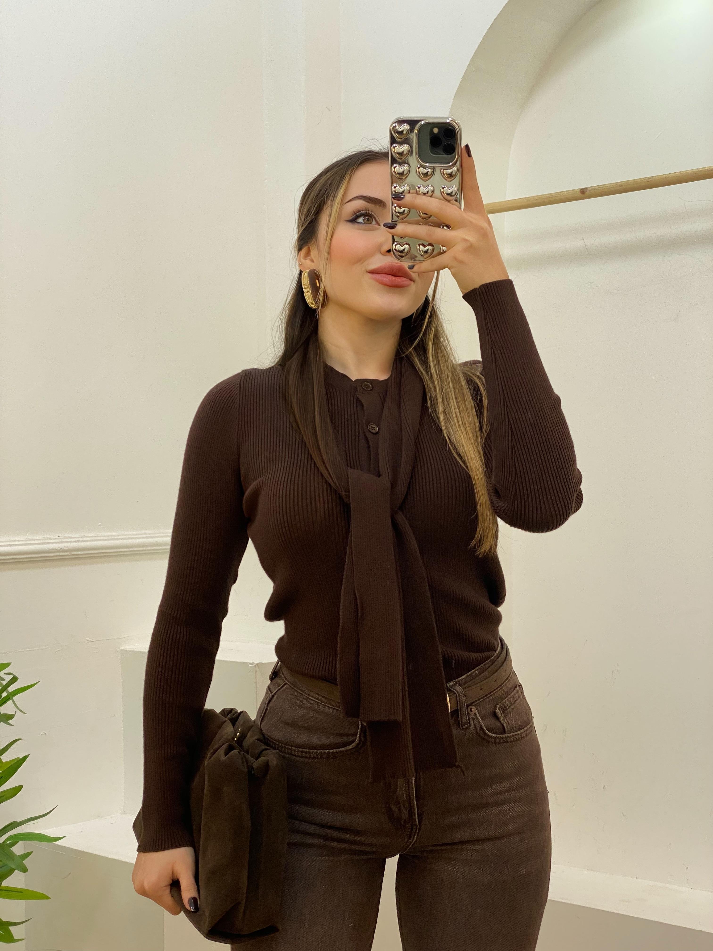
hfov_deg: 28.0
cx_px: 356
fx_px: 1428
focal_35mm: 52
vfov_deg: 36.8
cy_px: 476
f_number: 2
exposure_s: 1/100
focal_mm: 6
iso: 64
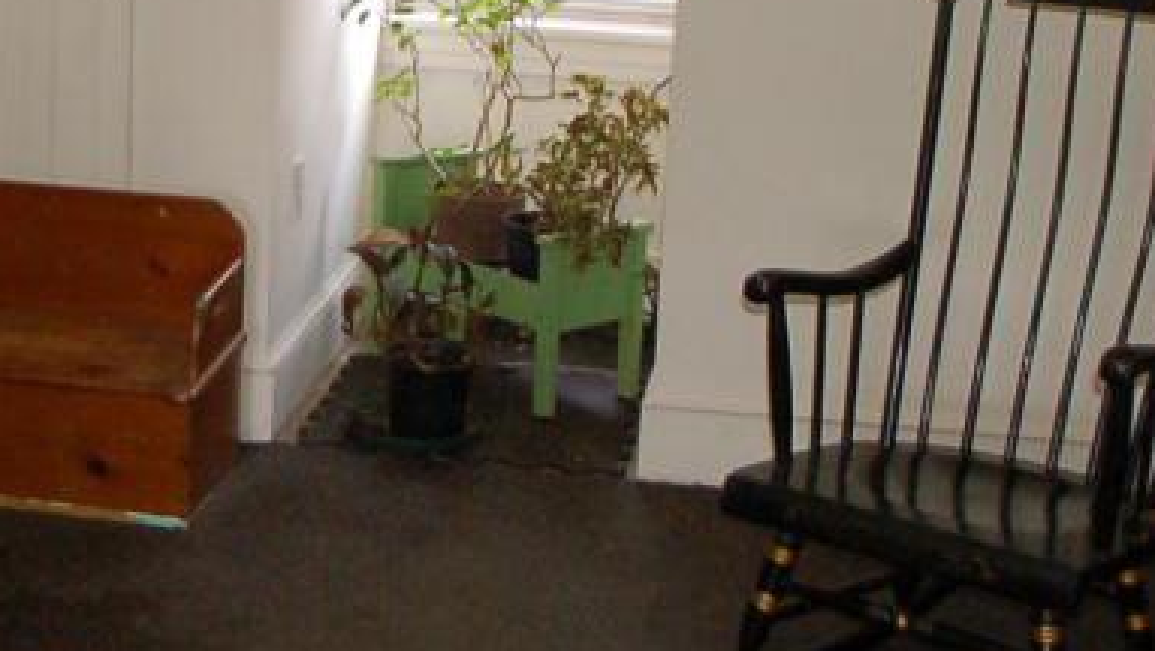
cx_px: 97
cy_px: -45
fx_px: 2469
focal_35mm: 81
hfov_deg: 25.4
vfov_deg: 14.7
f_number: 2.8
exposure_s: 1/80
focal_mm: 17
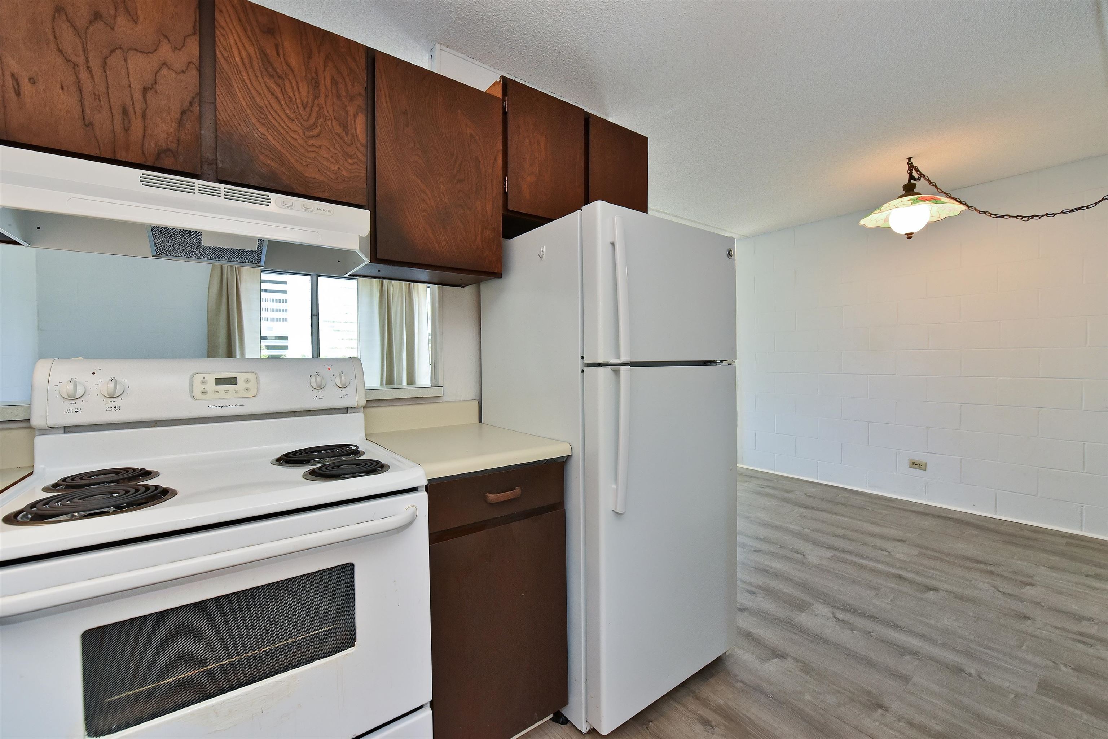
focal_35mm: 14
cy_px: 370
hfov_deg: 104.3
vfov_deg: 81.2
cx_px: 554
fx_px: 431
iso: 4500
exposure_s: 1/15
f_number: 16
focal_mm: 14
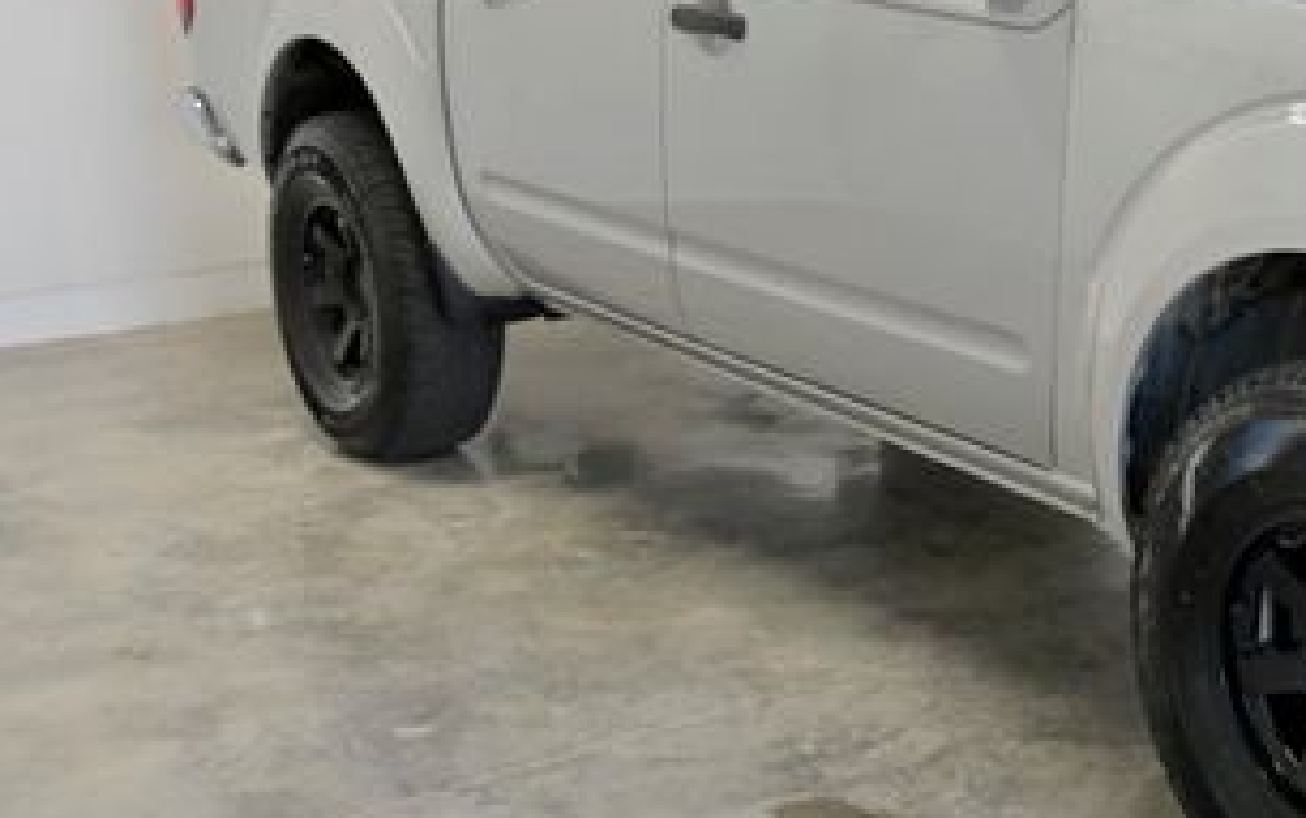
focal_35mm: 62
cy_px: 306
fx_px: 2208
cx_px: 1297
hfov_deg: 30.7
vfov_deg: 20.9
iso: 2500
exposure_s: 1/1250
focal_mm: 29
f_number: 4.5
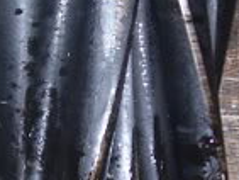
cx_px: 102
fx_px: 1064
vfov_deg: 9.6
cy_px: 185
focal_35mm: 154
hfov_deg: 12.8
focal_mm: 5.6
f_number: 2.7
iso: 80
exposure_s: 1/60
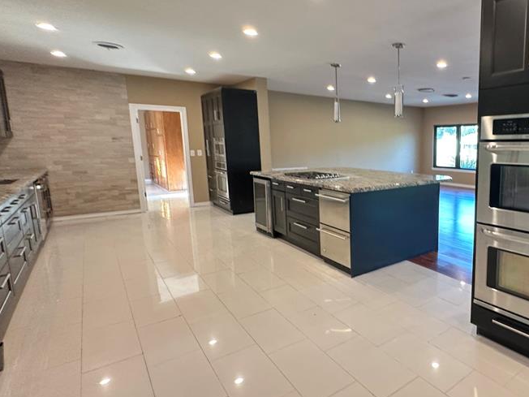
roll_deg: -1.6
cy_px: 194
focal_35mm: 22
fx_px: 336
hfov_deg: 70.9
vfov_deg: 61.1
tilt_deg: -2.4
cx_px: 401
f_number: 2.2
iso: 250
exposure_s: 1/60
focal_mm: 2.22
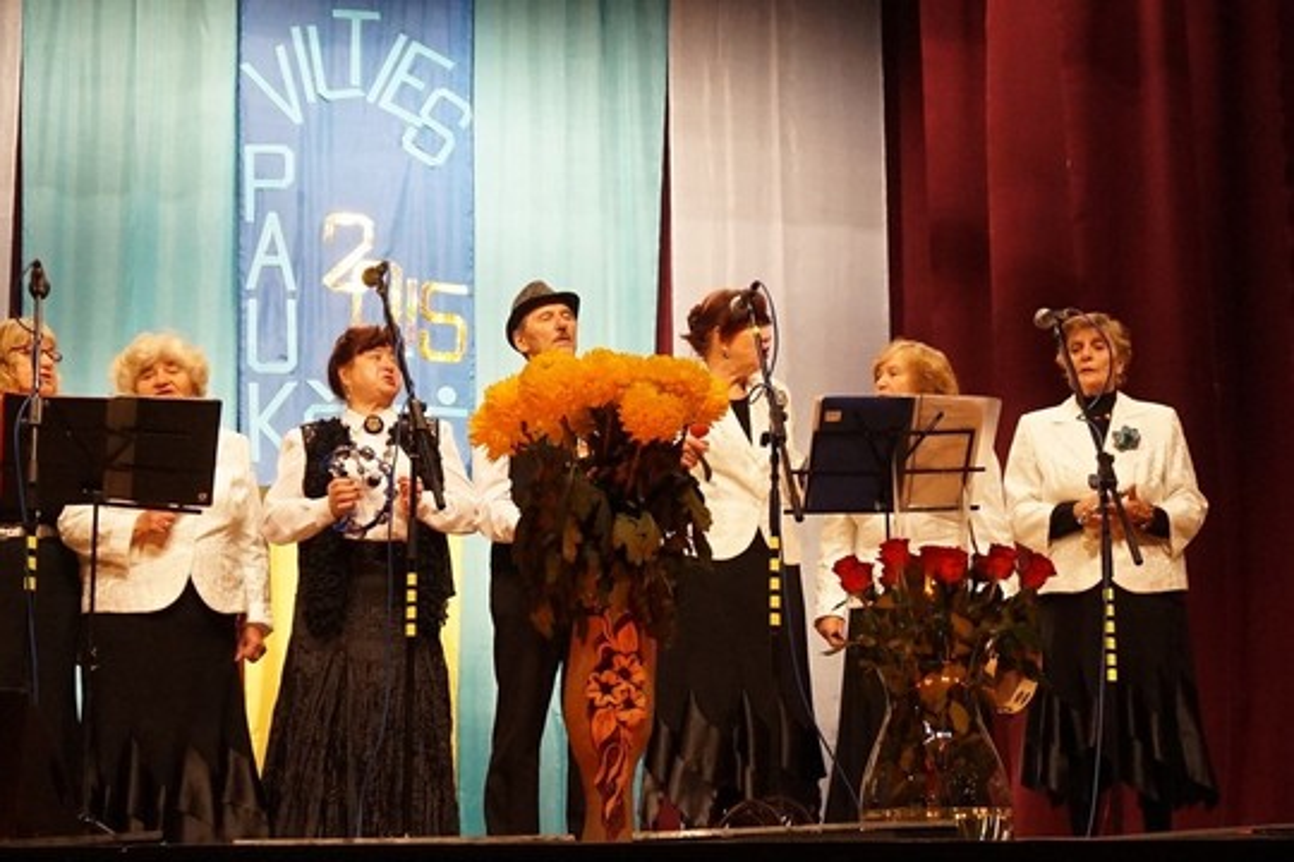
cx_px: 647
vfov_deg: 33.0
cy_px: 431
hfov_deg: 47.9
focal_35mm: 40
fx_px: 1456
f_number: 4.5
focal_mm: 27
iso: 2500
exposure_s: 1/160
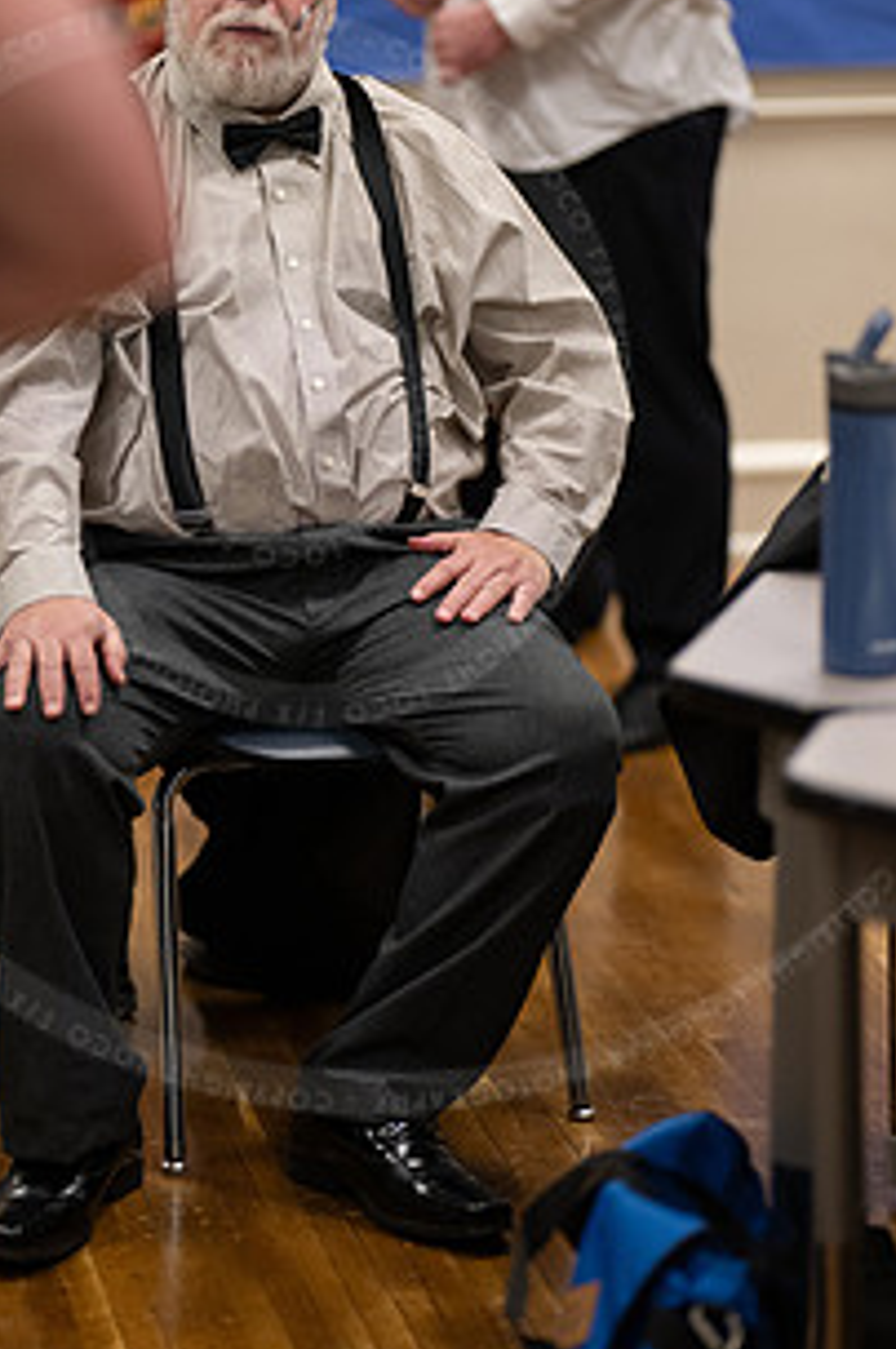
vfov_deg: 16.3
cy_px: 537
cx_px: 324
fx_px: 4714
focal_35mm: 126
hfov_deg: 10.8
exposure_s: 1/1600
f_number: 1.2
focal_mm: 85
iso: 2000
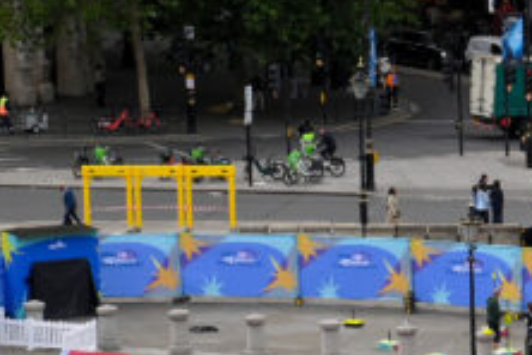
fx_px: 4049
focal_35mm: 274
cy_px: 468
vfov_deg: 5.0
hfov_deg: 7.4
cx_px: 726
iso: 200
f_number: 8
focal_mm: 70
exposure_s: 1/250
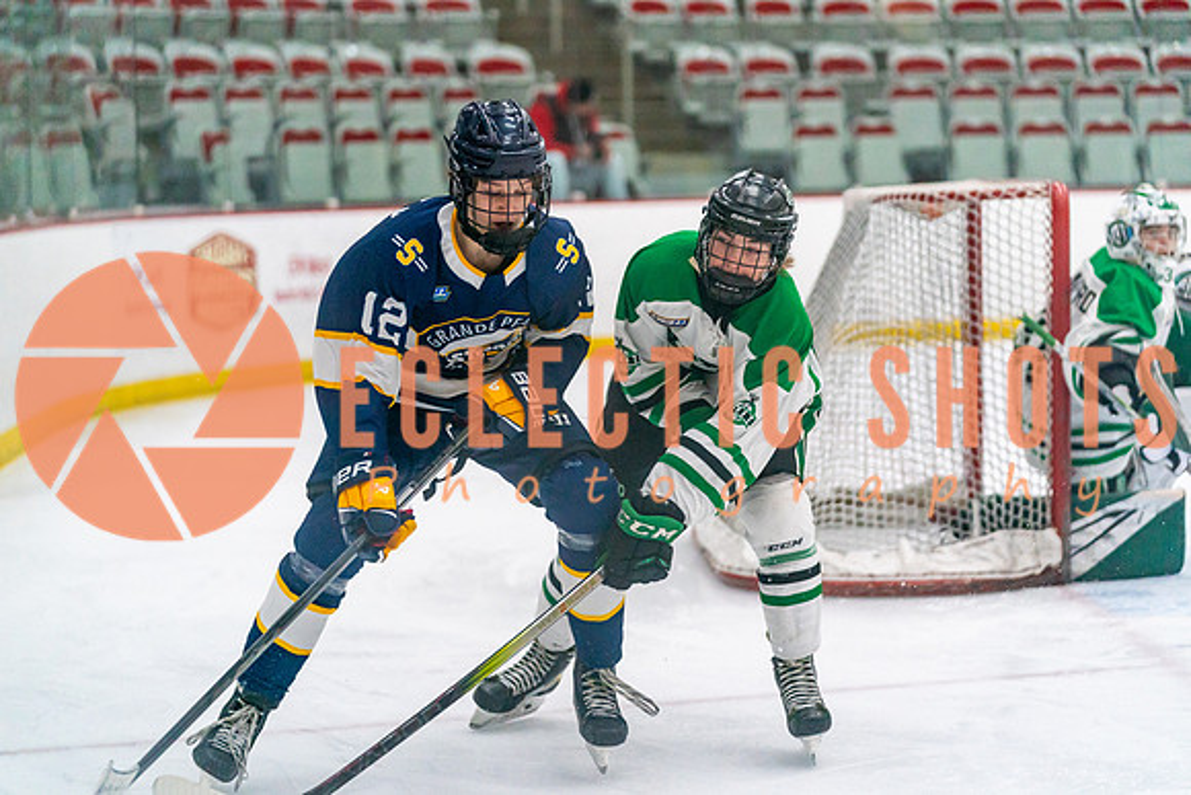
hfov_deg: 18.8
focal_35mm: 109
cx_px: 596
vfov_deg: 12.6
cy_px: 398
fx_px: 3607
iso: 4000
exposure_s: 1/1600
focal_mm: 109
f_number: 2.8
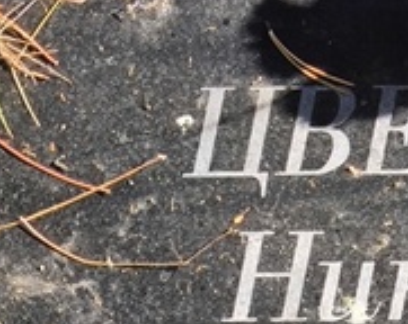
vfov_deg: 7.1
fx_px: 2603
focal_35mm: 216
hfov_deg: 8.8
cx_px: 506
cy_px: 346
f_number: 1.7
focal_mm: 4.71
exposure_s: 1/559
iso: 50
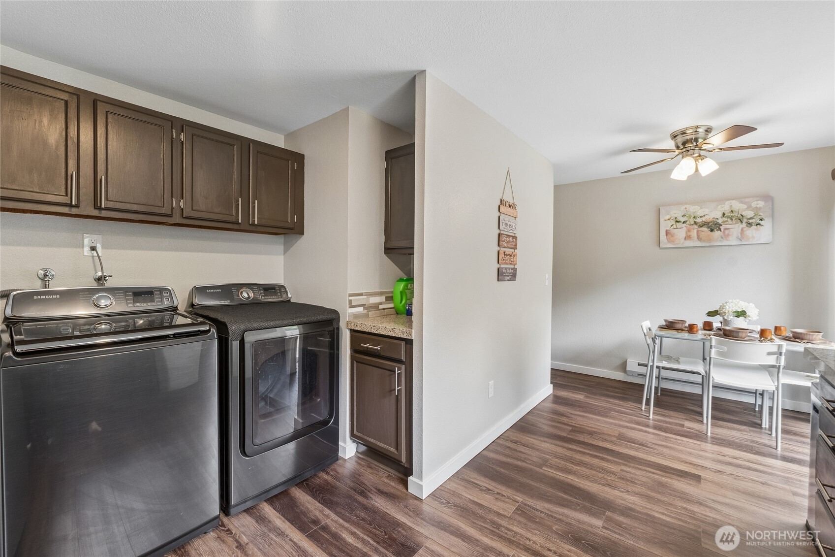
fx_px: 348
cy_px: 278
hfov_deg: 100.4
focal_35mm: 15
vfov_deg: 77.3
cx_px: 418
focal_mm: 10
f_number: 9
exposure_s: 1/3.33
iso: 250
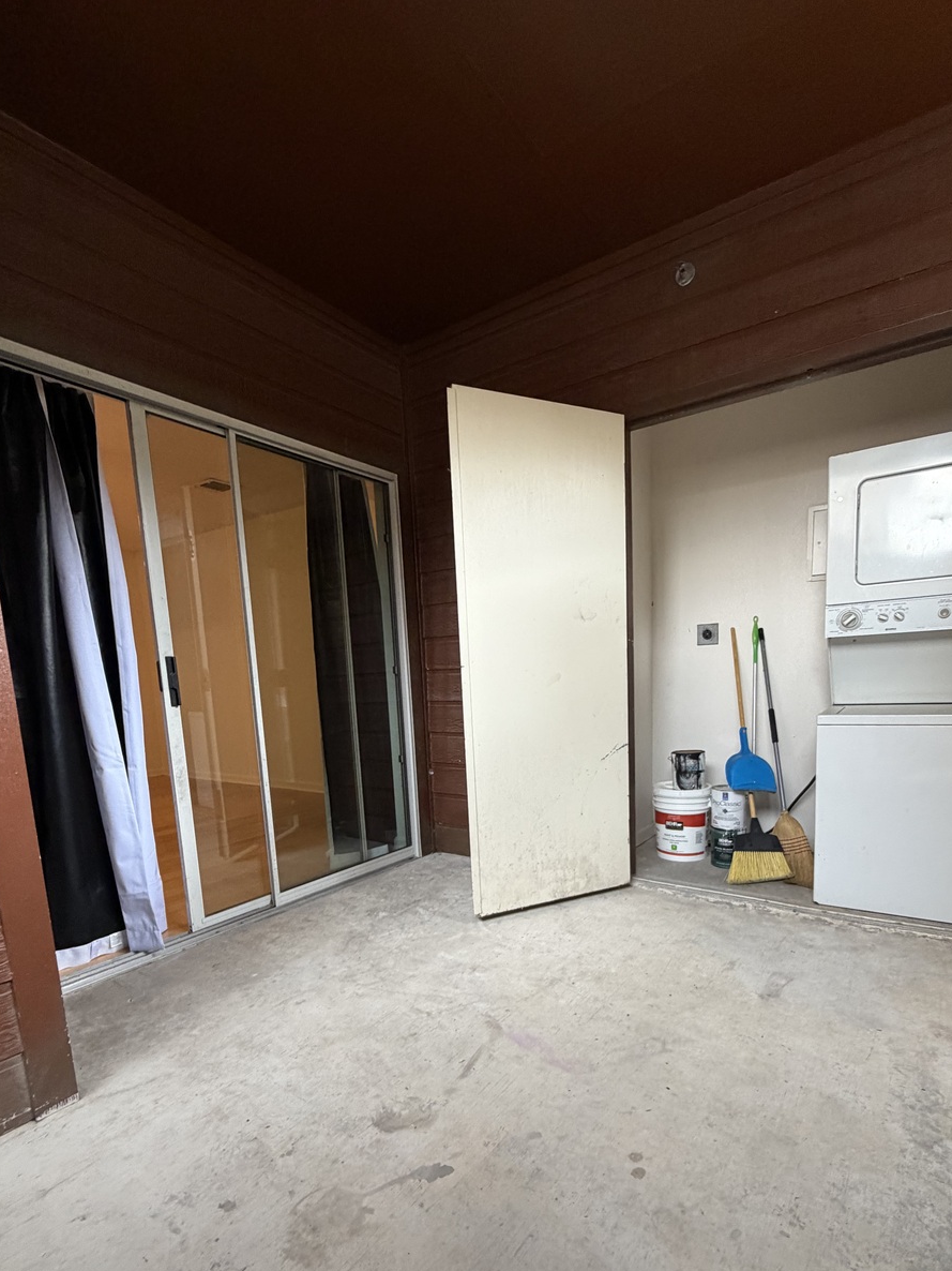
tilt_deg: -8.3
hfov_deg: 74.6
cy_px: 771
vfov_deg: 89.7
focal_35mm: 17
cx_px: 515
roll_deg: +2.1
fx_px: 624
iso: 320
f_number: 2.2
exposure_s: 1/96
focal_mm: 2.22
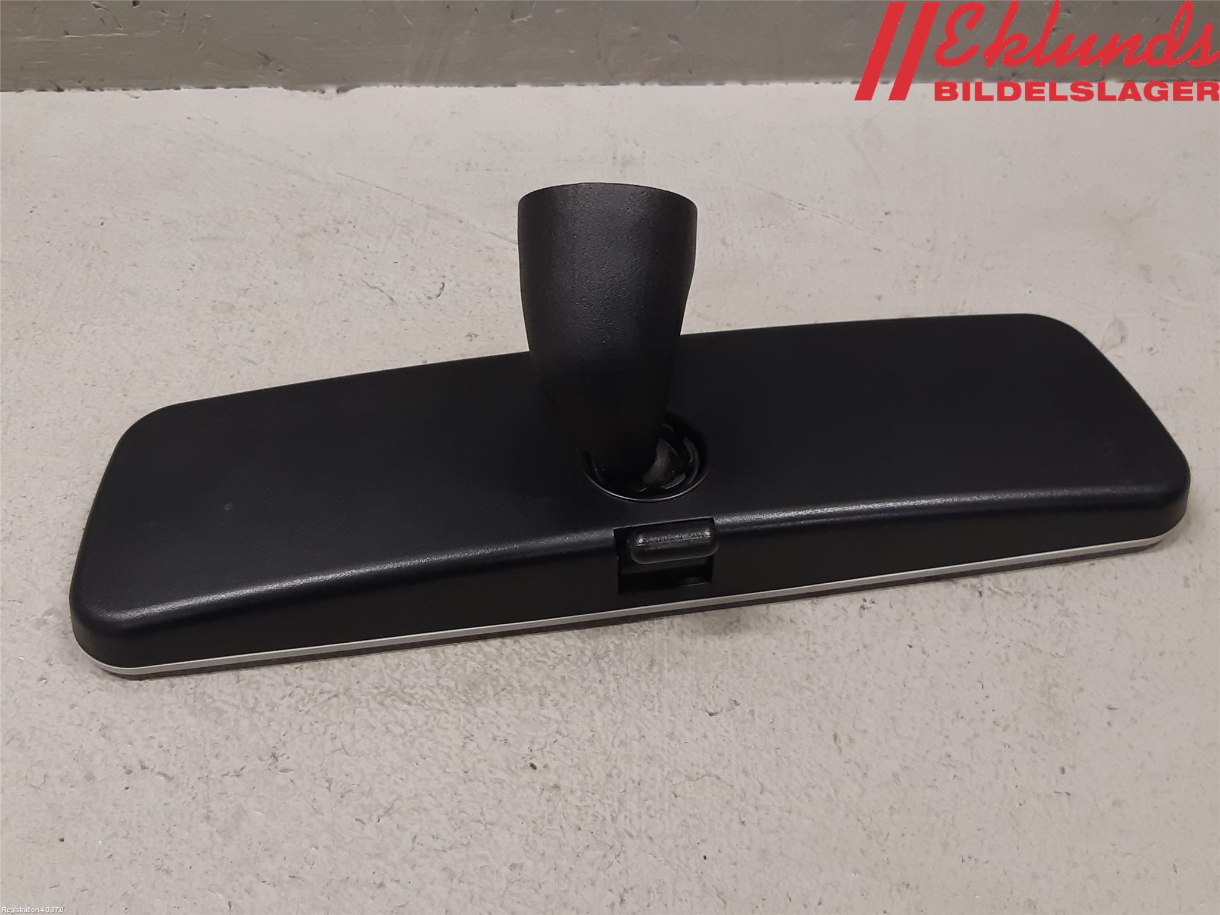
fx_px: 916
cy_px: 458
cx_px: 610
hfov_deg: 67.3
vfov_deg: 53.1
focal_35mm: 26
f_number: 1.7
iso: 125
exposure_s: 1/50
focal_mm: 3.93
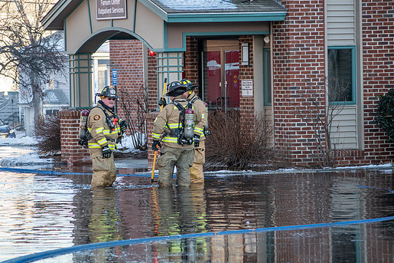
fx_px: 2462
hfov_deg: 9.2
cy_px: 114
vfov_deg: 6.1
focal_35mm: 225
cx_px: 169
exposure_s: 1/200
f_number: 4.8
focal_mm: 116
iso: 320
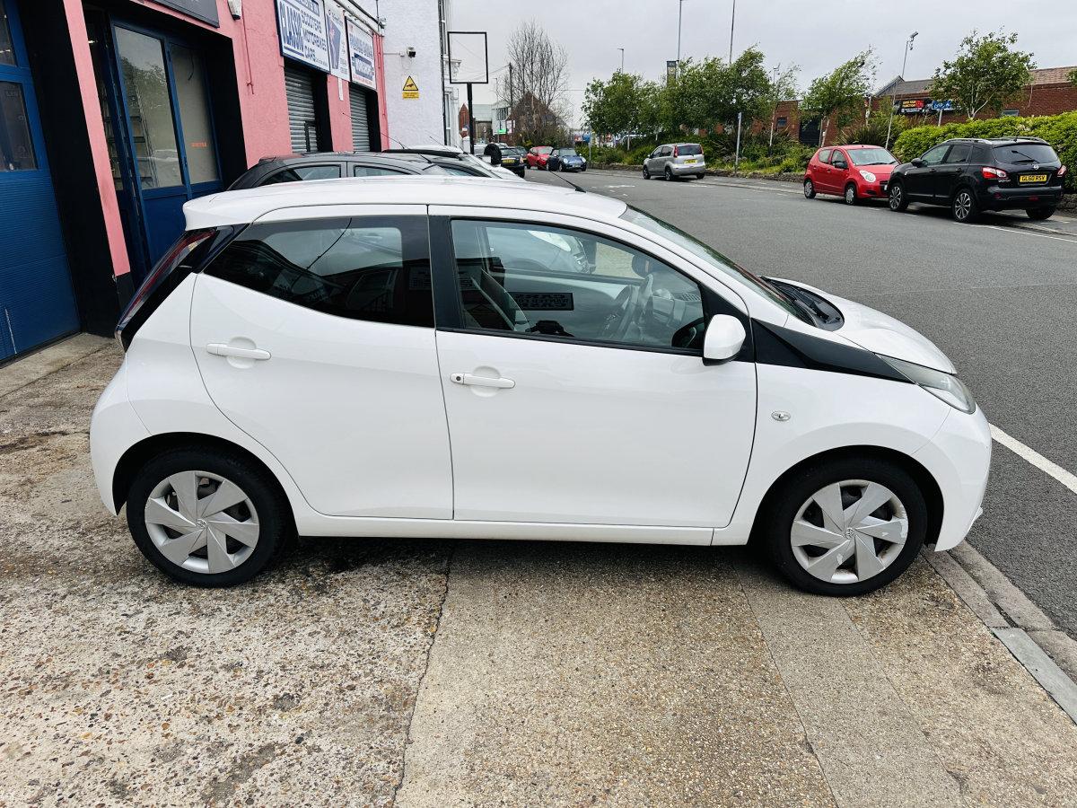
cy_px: 404
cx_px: 538
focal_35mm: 24
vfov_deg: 56.8
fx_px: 747
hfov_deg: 71.6
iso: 80
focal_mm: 6.86
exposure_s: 1/255
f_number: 1.78
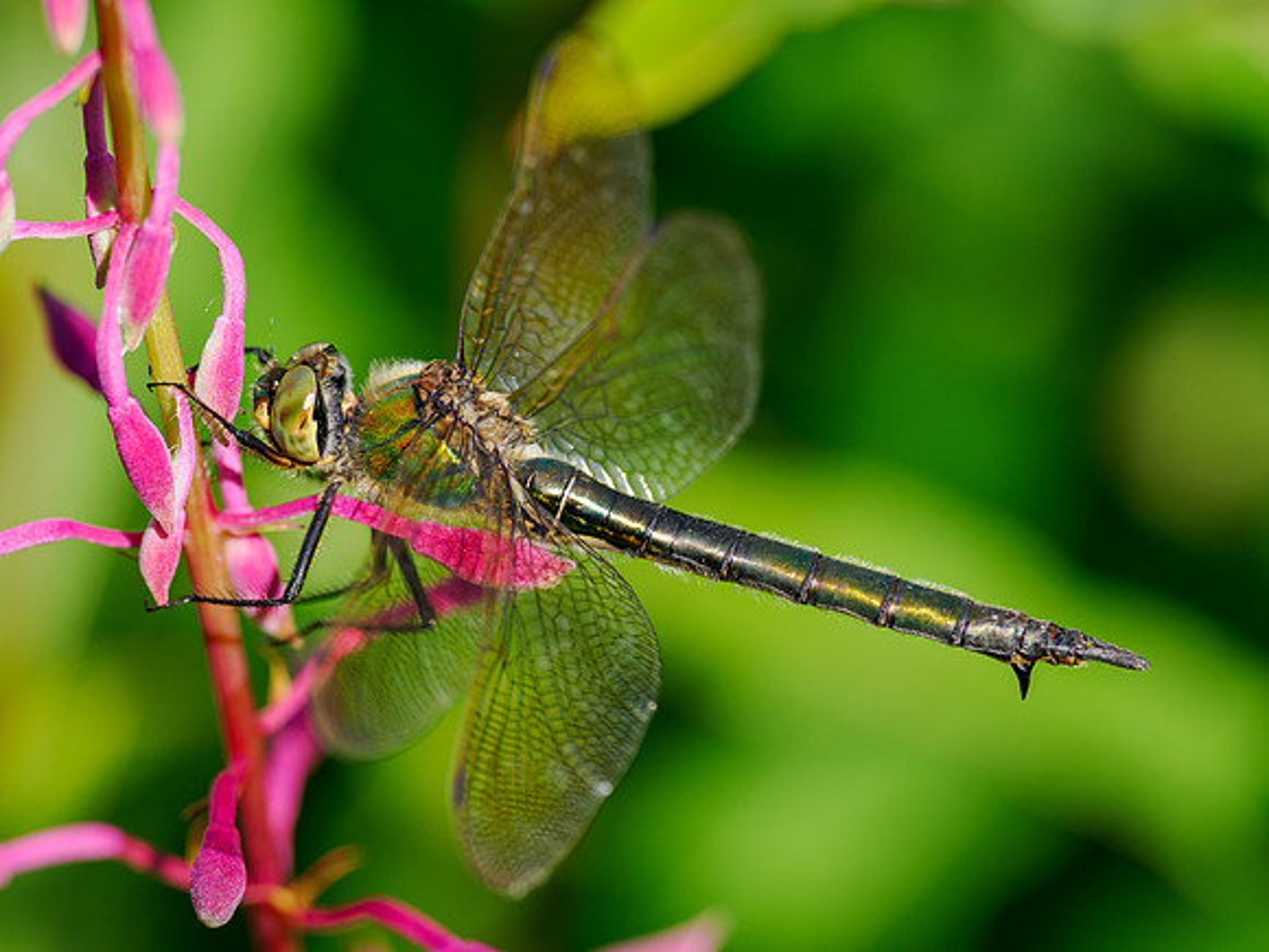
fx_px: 22032
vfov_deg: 2.5
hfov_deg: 3.3
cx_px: 634
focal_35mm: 601
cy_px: 476
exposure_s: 1/1250
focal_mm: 300
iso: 250
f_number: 4
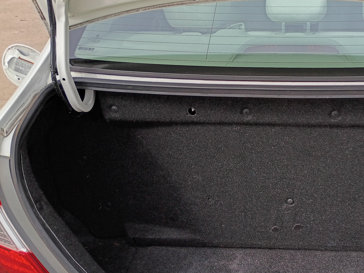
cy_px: 176
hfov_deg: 40.7
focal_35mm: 45
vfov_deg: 32.0
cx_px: 281
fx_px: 473
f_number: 1.8
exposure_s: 1/446
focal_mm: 4.27
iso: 100
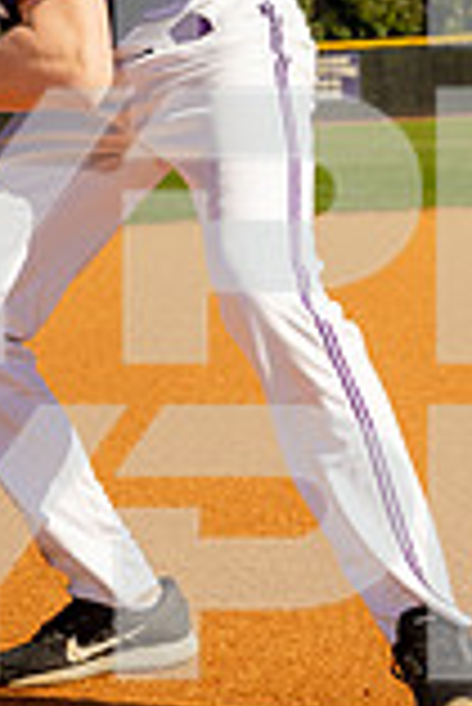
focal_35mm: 129
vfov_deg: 15.8
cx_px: 72
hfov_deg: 10.6
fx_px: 2531
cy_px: 229
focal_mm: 45
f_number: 5.6
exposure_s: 1/250
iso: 100
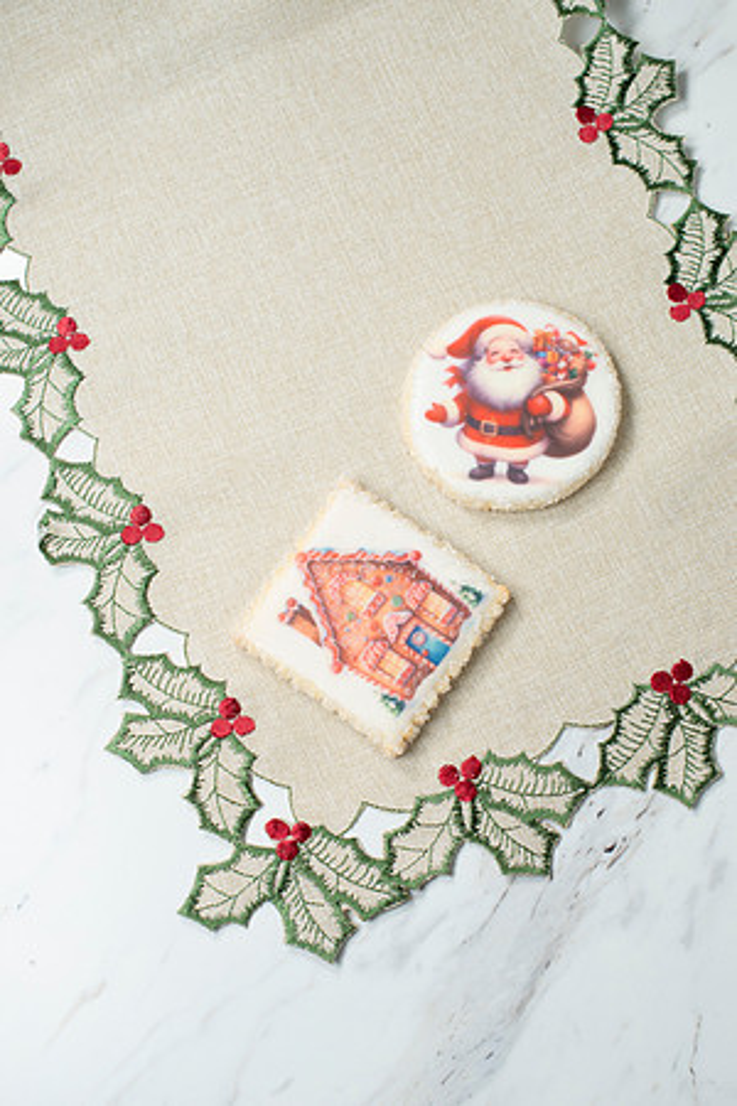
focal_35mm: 50
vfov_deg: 39.6
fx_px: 1535
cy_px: 553
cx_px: 368
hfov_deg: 27.0
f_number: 7.1
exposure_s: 1/200
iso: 200
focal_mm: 50
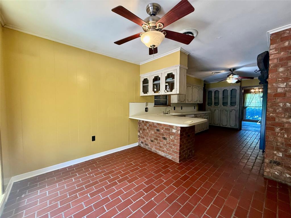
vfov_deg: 85.7
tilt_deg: -2.8
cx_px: 146
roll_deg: -0.2
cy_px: 109
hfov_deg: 102.1
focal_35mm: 14
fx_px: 118
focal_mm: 2.22
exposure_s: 1/99
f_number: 2.2
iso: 320
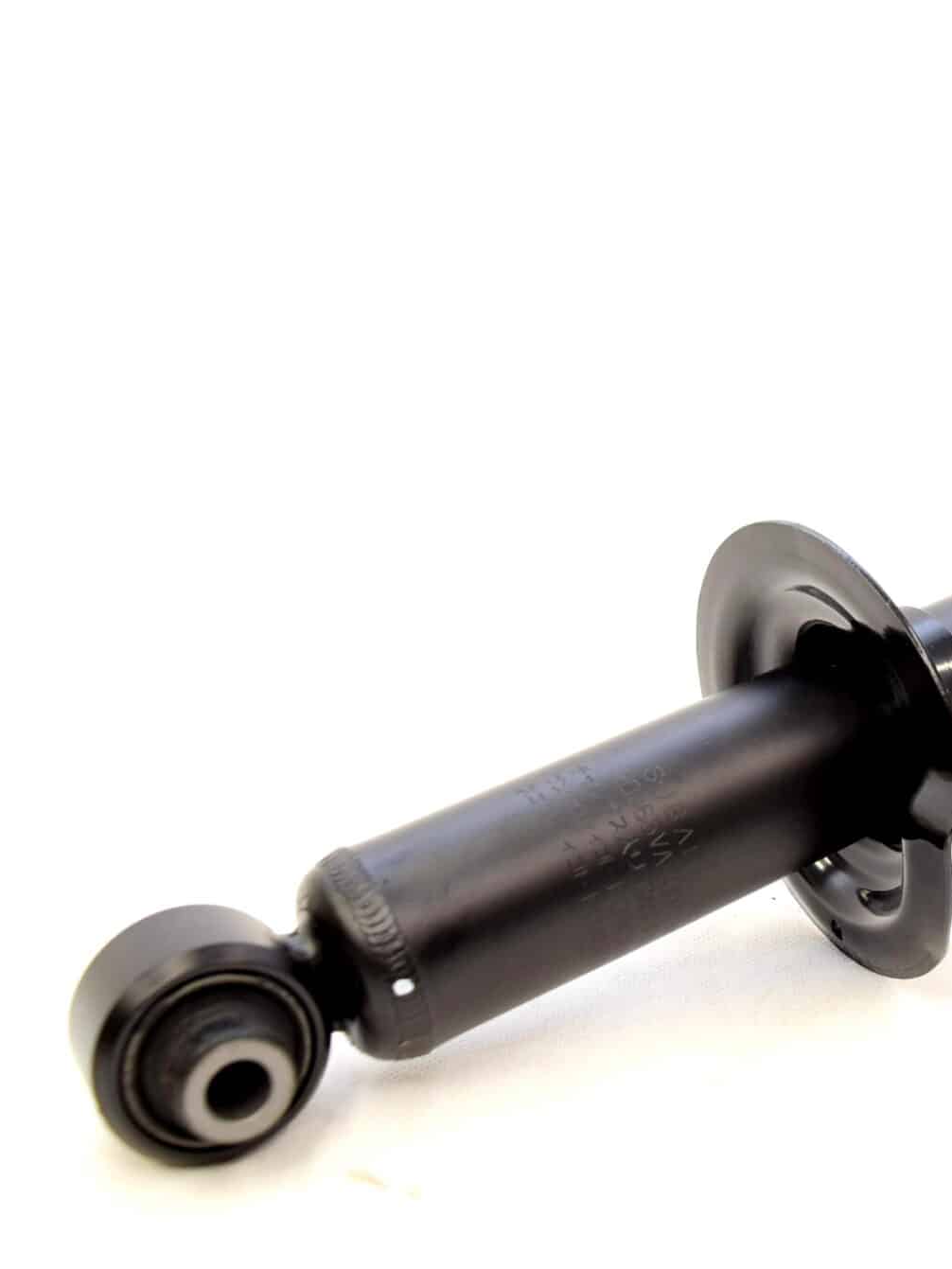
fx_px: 1860
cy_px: 644
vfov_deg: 37.7
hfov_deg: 27.8
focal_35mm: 51
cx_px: 823
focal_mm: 23
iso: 400
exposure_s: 1/125
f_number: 5.6
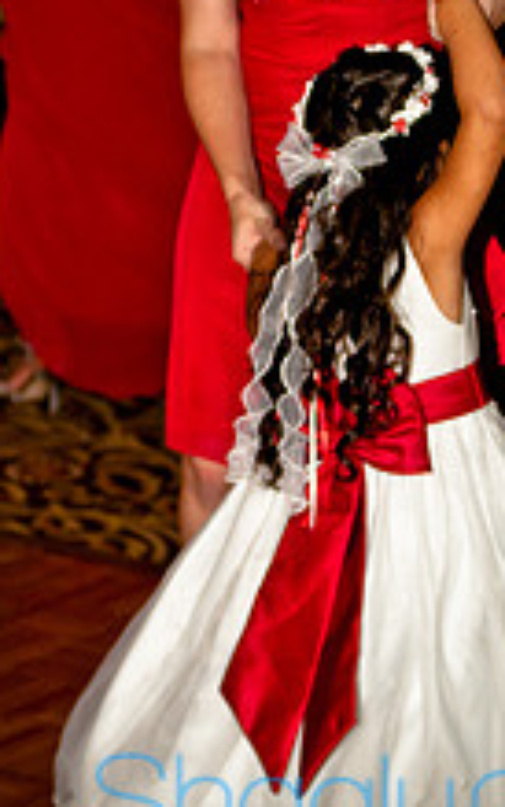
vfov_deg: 12.8
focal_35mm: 163
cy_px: 155
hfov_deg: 8.0
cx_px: 123
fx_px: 3587
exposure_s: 1/200
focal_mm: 52
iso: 400
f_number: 2.8
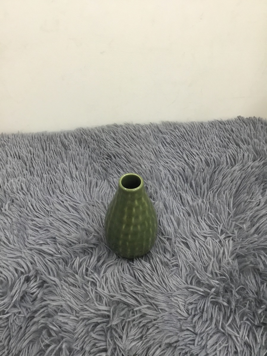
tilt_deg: -45.9
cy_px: 178
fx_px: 319
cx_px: 134
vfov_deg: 58.4
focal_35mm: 31
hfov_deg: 45.4
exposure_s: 1/33
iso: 125
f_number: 2.4
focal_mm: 3.3
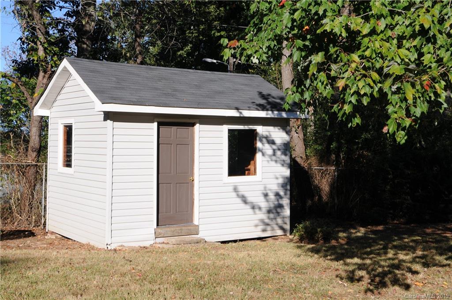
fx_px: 658
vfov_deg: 25.7
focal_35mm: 52
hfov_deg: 37.9
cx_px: 226
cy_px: 150
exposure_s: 1/250
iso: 200
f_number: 11
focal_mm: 35
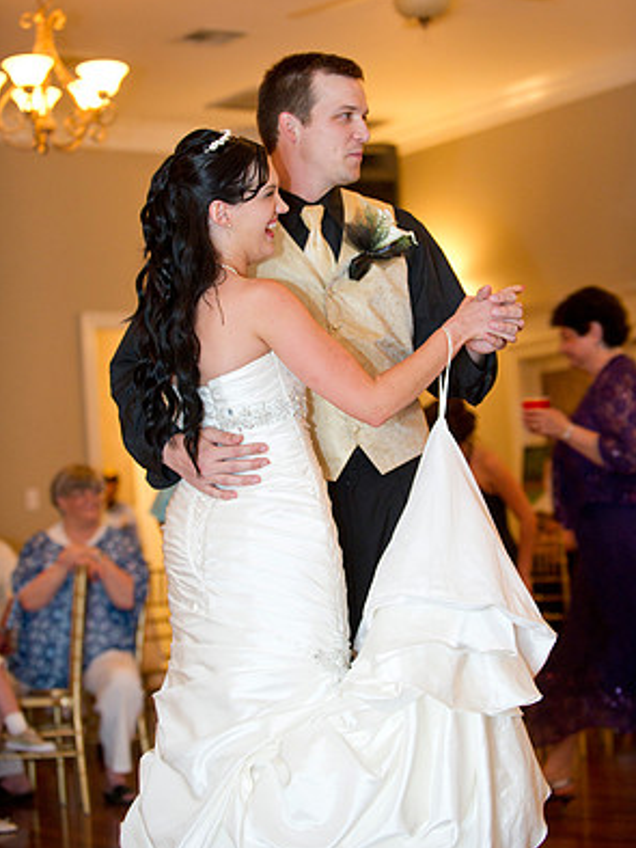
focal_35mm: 77
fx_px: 1885
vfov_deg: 25.3
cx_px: 320
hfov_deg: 19.1
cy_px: 373
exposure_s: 1/60
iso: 2000
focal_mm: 70
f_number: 2.8
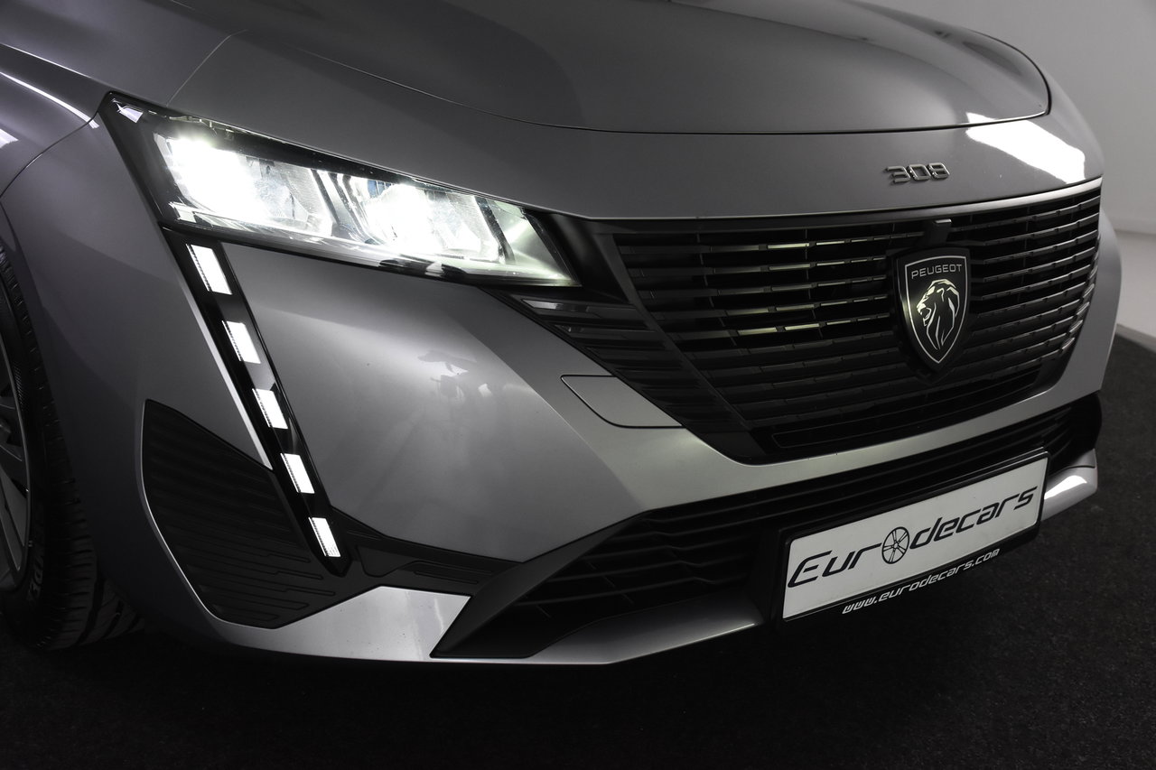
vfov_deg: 31.9
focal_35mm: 42
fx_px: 1348
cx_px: 578
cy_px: 385
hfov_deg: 46.4
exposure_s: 1/160
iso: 1600
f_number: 6.3
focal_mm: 28
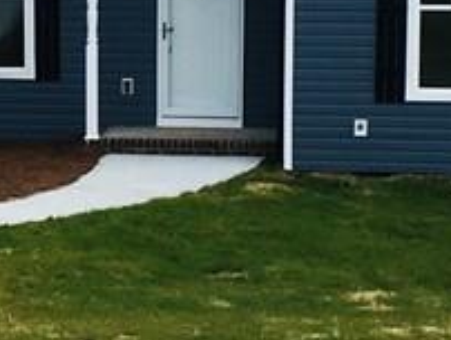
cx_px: -92
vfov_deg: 10.1
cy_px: 107
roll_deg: +0.2
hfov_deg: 13.1
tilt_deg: -7.5
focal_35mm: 147
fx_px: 1917
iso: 25
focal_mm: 4.15
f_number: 2.2
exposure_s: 1/950
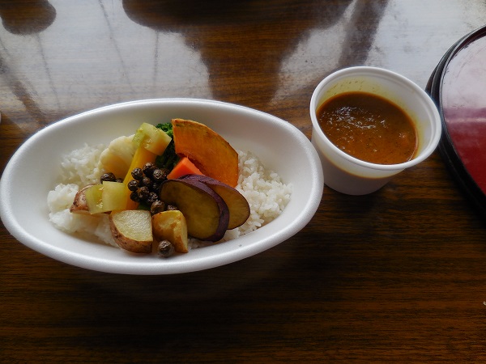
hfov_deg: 69.4
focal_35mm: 25
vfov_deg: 54.9
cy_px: 182
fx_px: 351
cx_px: 243
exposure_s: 1/80
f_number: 3.3
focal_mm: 4.5
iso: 125
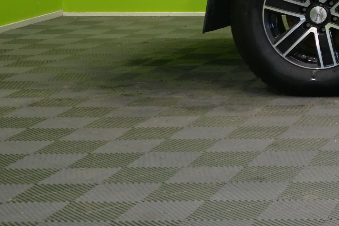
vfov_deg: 10.9
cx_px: 619
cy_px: -106
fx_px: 1149
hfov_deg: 14.6
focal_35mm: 122
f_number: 5.6
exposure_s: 1/30
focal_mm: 30
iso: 500
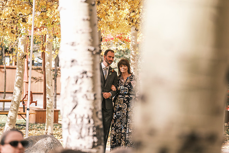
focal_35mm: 202
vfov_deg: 6.8
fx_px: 1285
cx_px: 114
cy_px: 76
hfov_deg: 10.2
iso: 400
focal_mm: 134.4
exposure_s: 1/500
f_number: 3.2
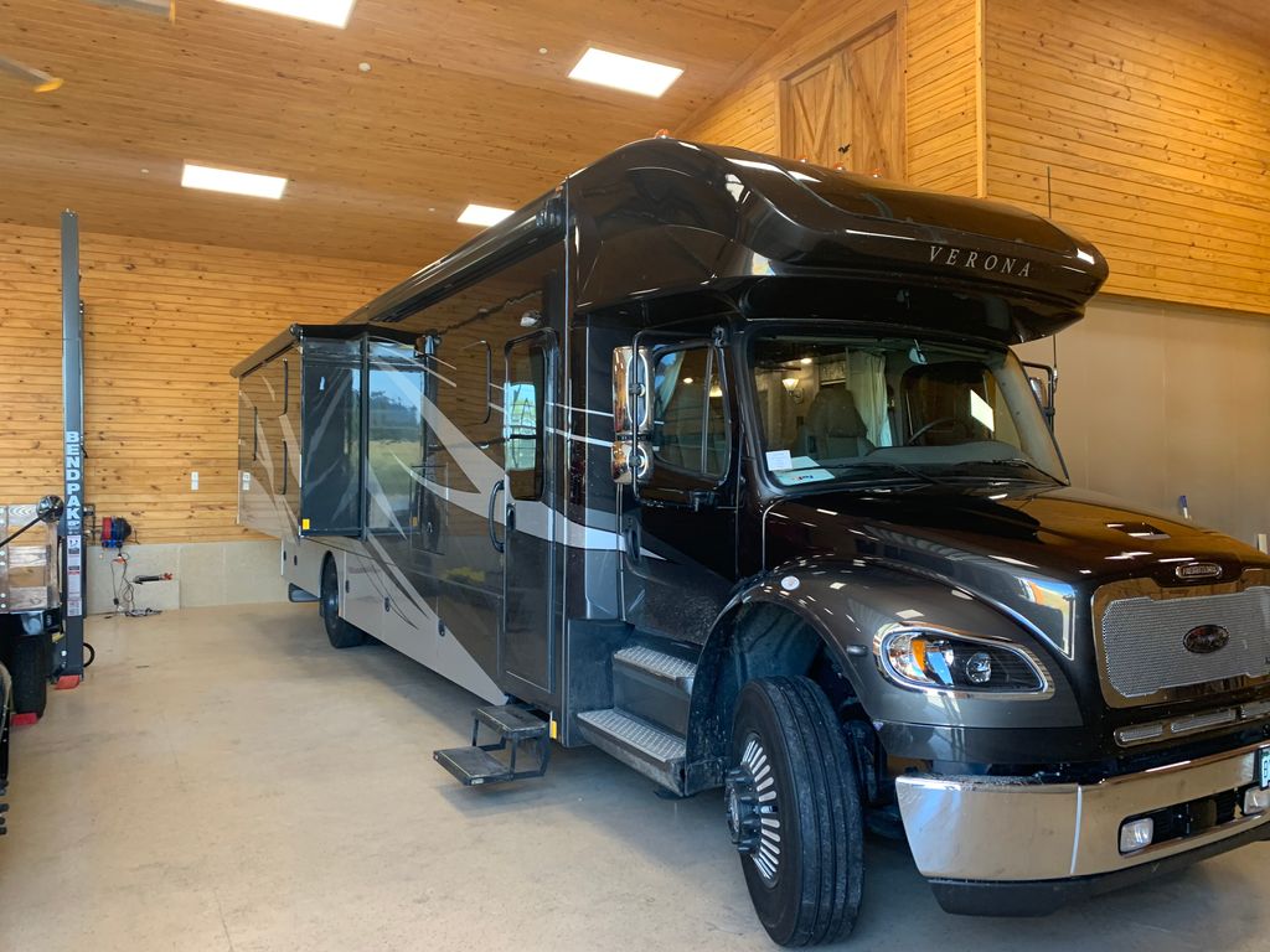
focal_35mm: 26
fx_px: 954
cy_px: 476
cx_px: 635
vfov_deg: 53.1
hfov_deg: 67.3
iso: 160
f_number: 1.8
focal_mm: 4.25
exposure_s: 1/60
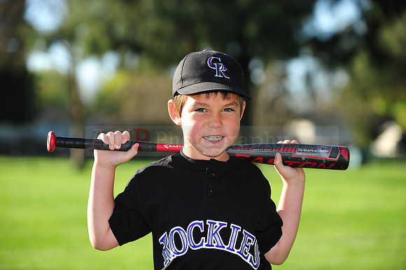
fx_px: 1465
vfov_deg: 10.5
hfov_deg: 15.8
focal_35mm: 130
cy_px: 135
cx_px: 203
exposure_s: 1/640
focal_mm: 130
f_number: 4.5
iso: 200
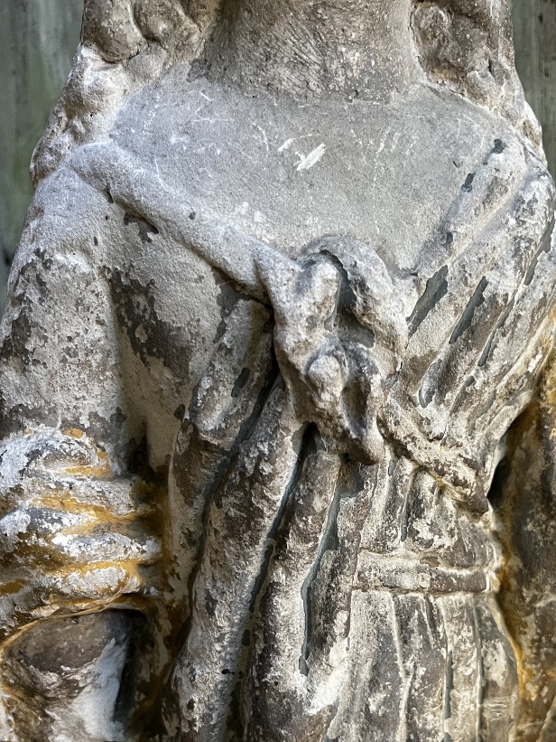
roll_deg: +1.0
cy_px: 537
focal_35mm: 38
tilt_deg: -13.4
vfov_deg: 47.5
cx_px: 357
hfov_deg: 37.4
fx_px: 814
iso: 125
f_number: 1.6
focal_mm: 5.1
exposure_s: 1/86
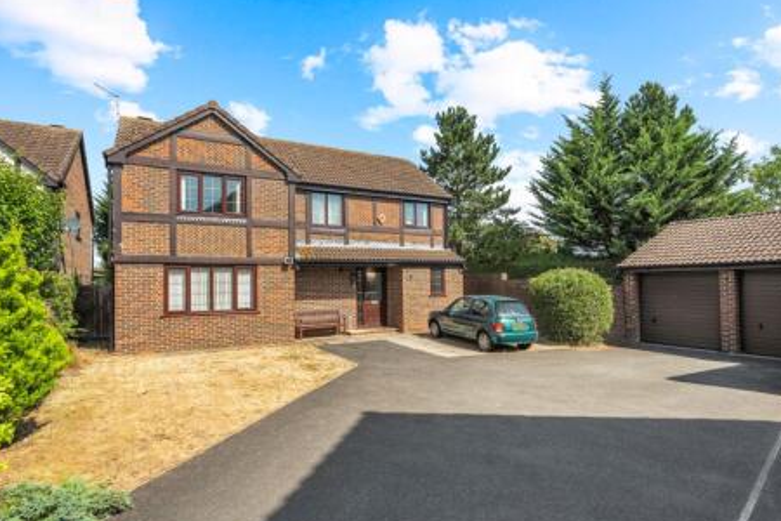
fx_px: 424
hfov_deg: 85.3
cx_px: 395
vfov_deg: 63.1
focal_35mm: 20
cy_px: 265
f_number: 8
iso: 320
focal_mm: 18.5
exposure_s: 1/200
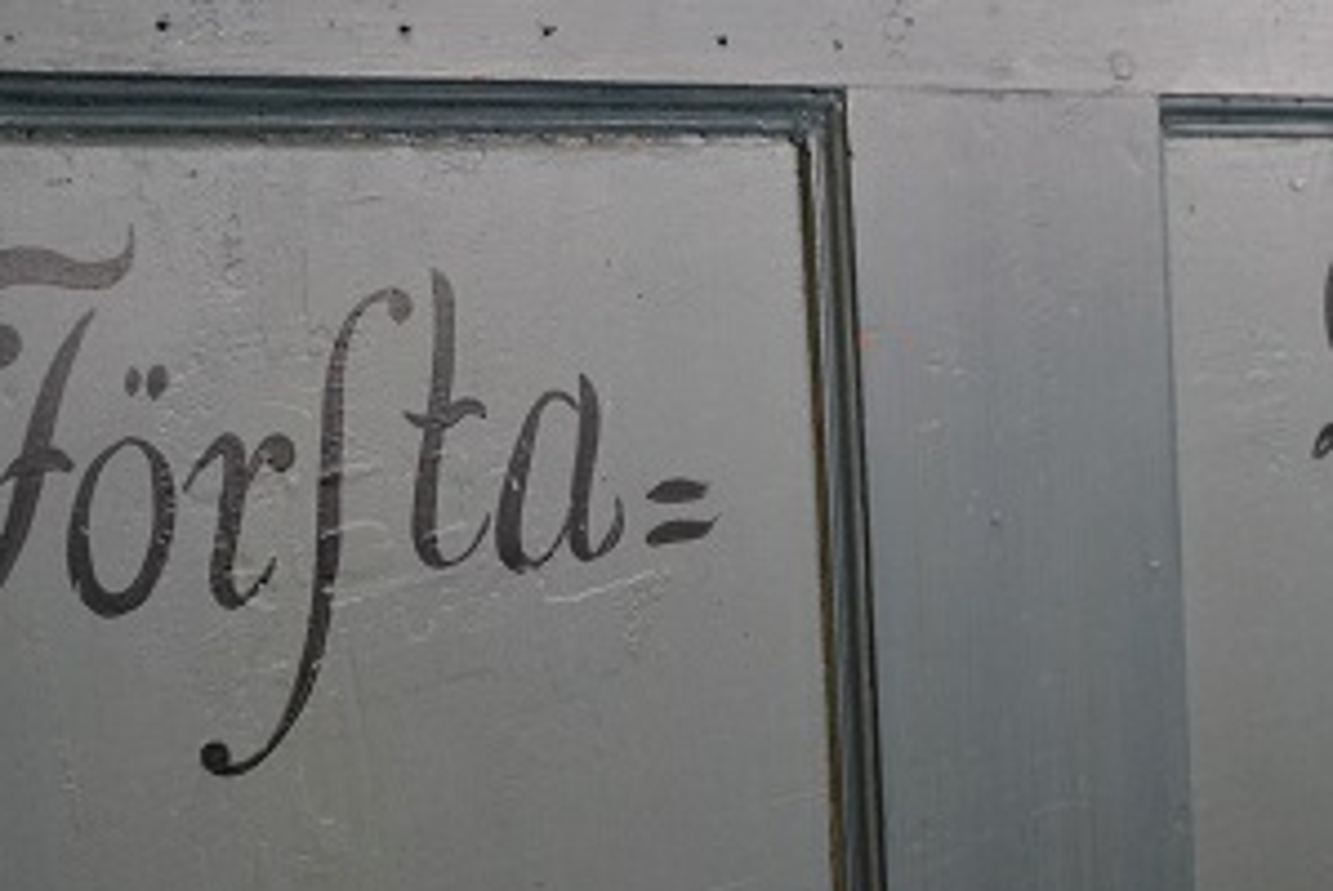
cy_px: 535
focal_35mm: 79
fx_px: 2928
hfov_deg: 25.6
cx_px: 820
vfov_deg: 17.3
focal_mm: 36
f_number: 5
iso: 3200
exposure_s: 1/60
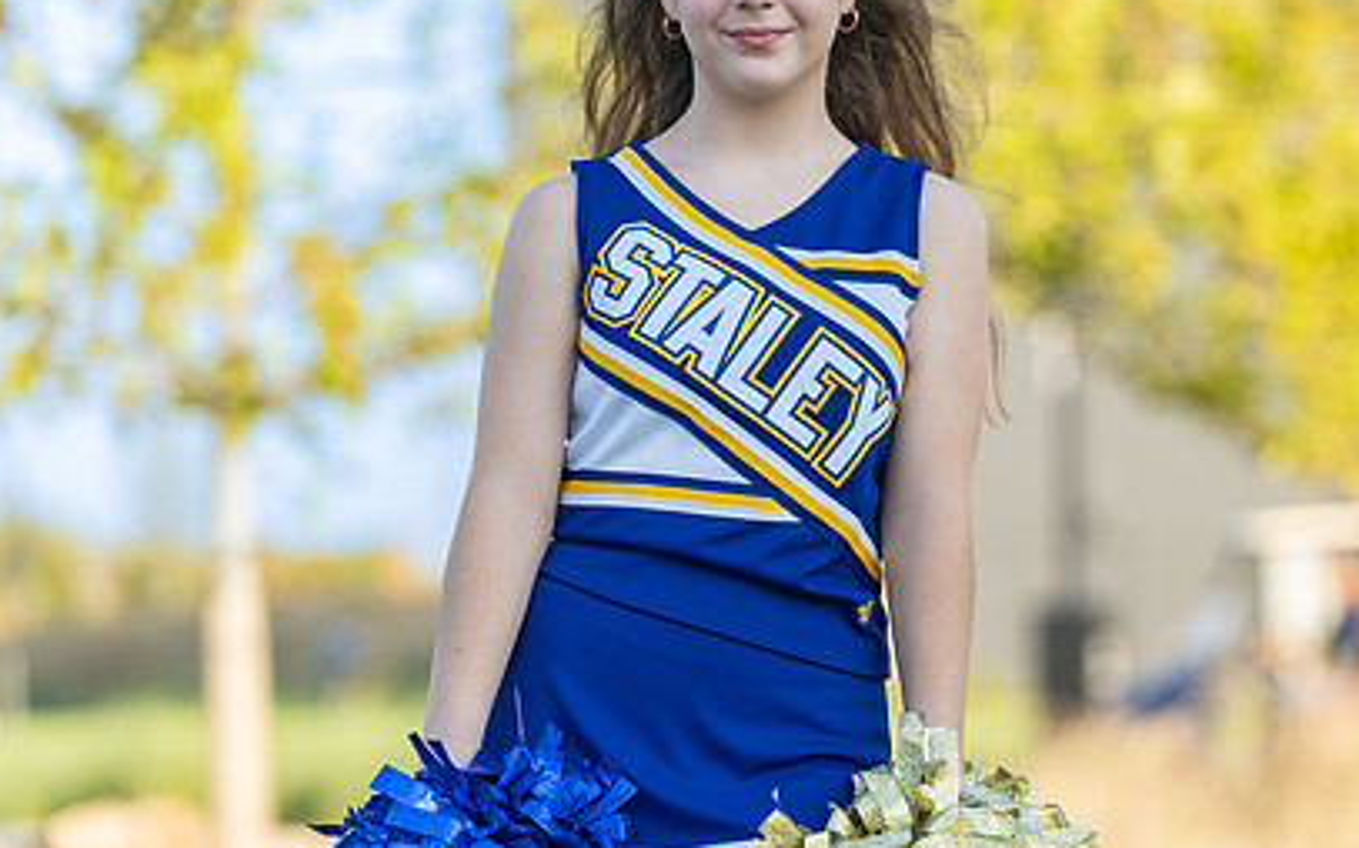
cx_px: 805
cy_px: 359
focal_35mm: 191
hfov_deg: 11.0
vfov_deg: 6.9
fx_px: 7071
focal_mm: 128
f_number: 3.2
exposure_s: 1/400
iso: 100
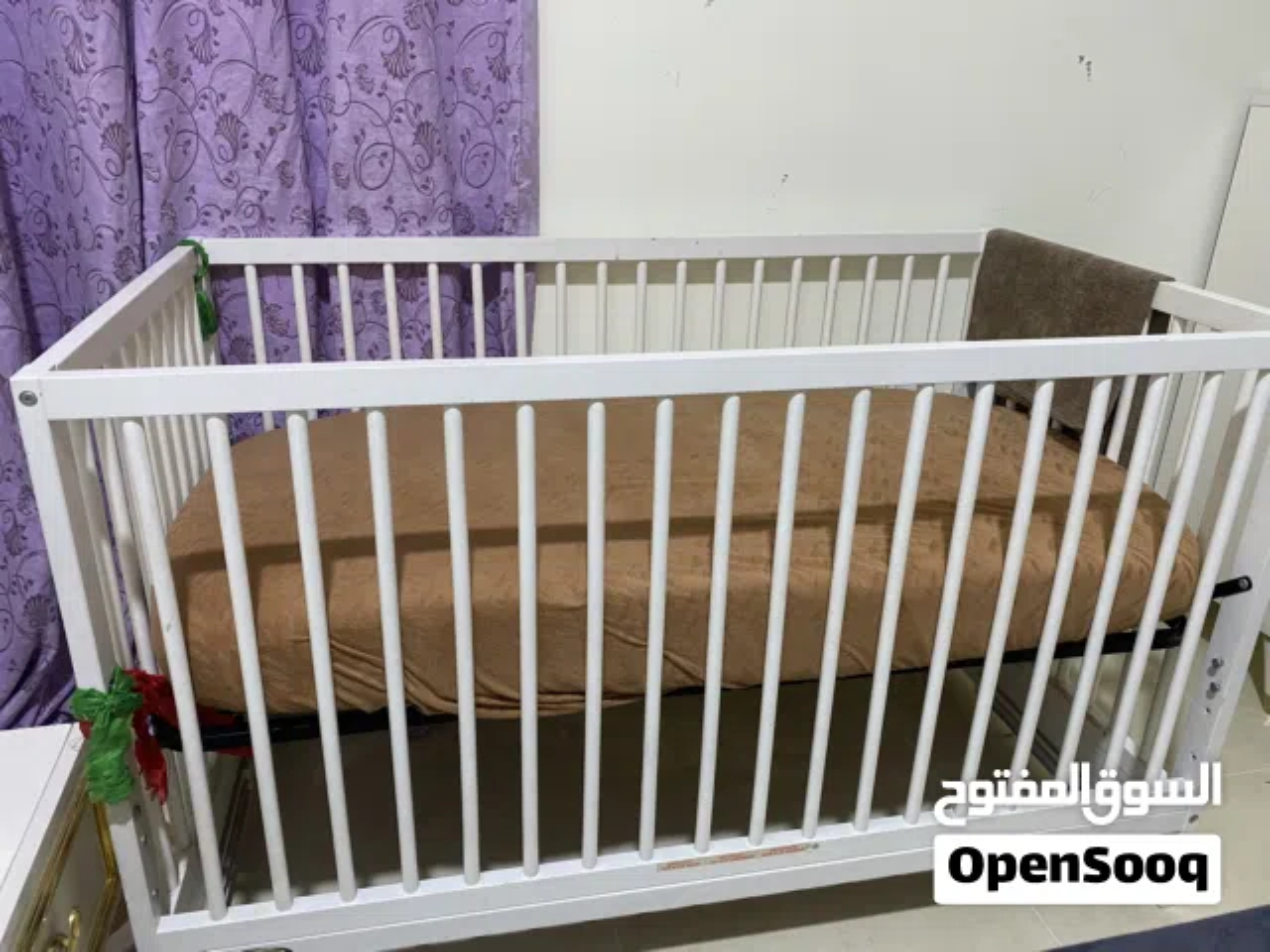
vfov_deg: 53.1
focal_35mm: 26
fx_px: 954
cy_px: 476
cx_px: 635
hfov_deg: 67.3
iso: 100
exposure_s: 1/50
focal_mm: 4.25
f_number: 1.8
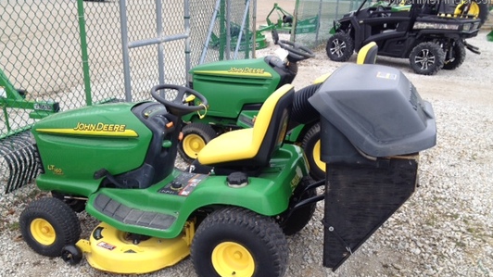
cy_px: 175
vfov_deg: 30.3
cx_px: 246
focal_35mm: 39
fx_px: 510
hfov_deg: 51.6
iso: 50
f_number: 2.4
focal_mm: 4.28
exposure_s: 1/194
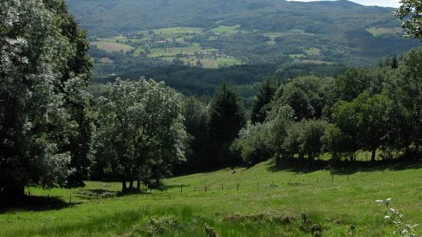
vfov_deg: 20.0
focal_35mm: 60
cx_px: 212
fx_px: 671
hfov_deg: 34.9
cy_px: 77
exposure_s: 1/289
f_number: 6.2
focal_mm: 13.7
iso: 100
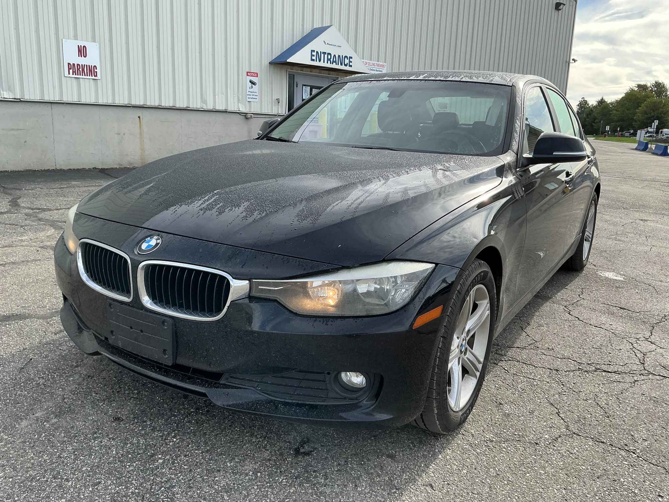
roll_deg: -0.8
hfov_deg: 63.4
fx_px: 541
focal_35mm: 28
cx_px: 334
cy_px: 251
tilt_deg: -11.4
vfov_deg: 49.7
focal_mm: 3
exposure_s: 1/657
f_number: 1.8
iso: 25
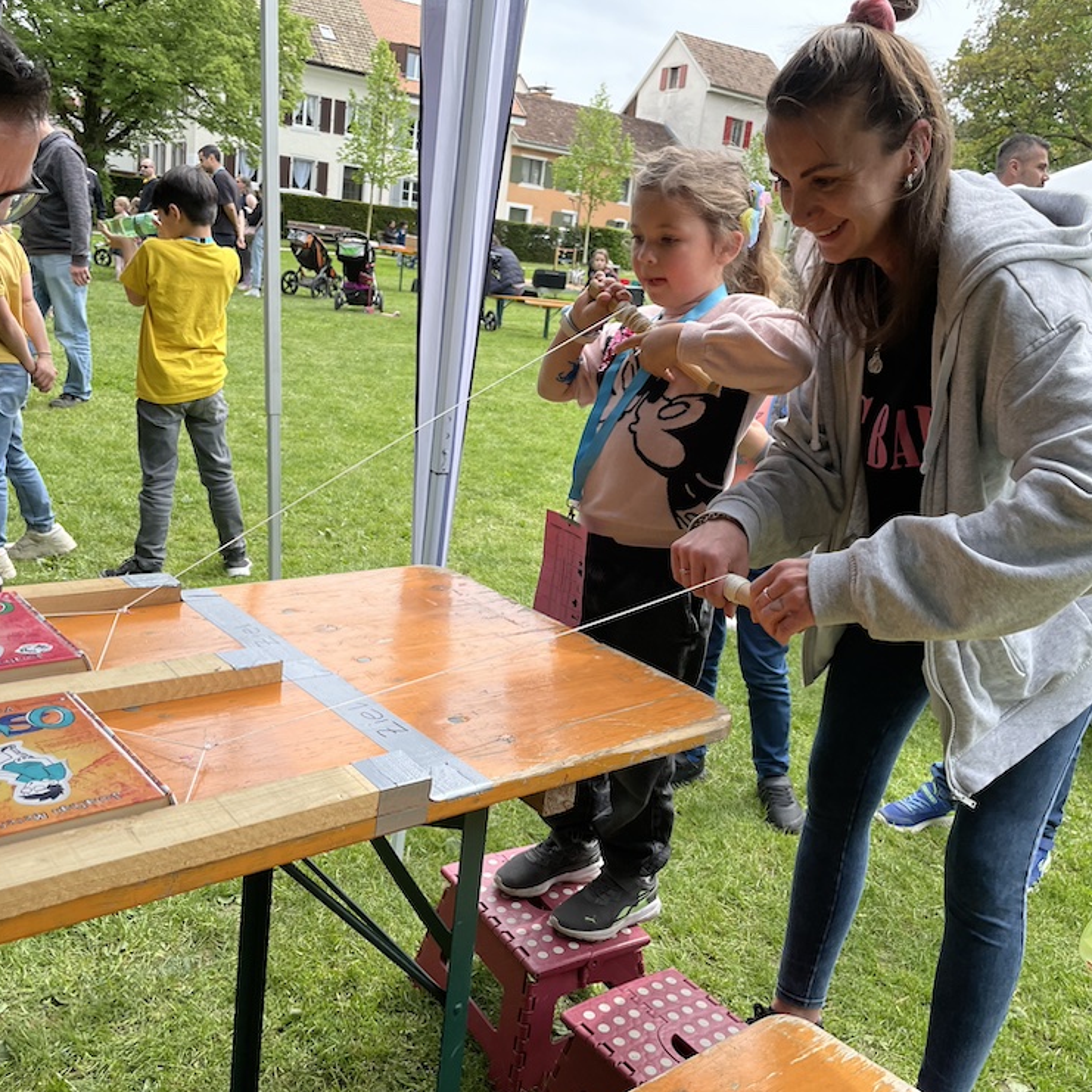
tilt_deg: -13.5
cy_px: 551
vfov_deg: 52.5
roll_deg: -6.5
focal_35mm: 31
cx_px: 541
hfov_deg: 52.5
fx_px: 1106
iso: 32
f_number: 1.6
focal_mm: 4.2
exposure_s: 1/1742
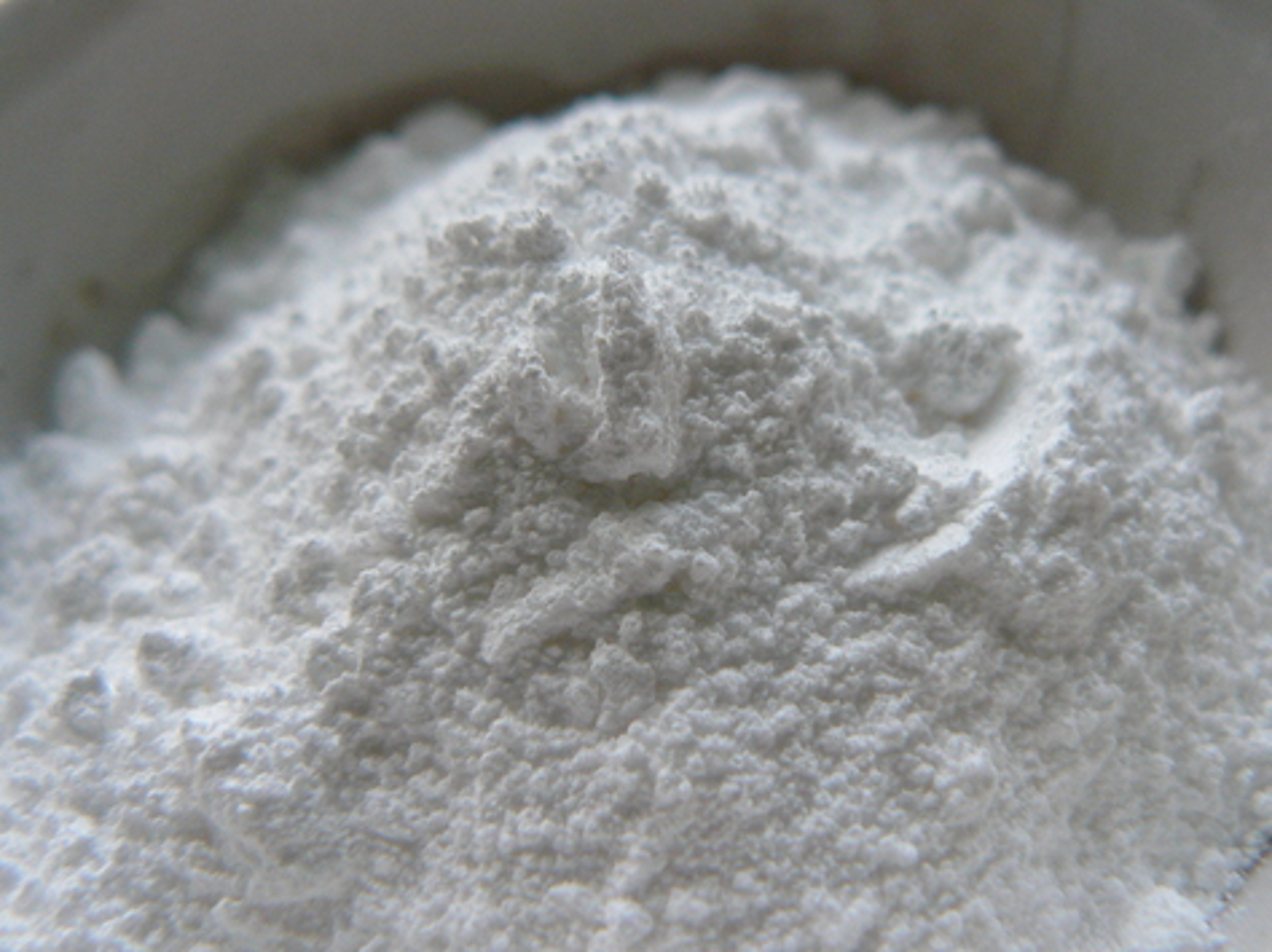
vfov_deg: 37.7
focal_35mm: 38
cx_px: 628
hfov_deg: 49.0
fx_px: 1396
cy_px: 468
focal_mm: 6
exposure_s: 1/60
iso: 200
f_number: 2.8
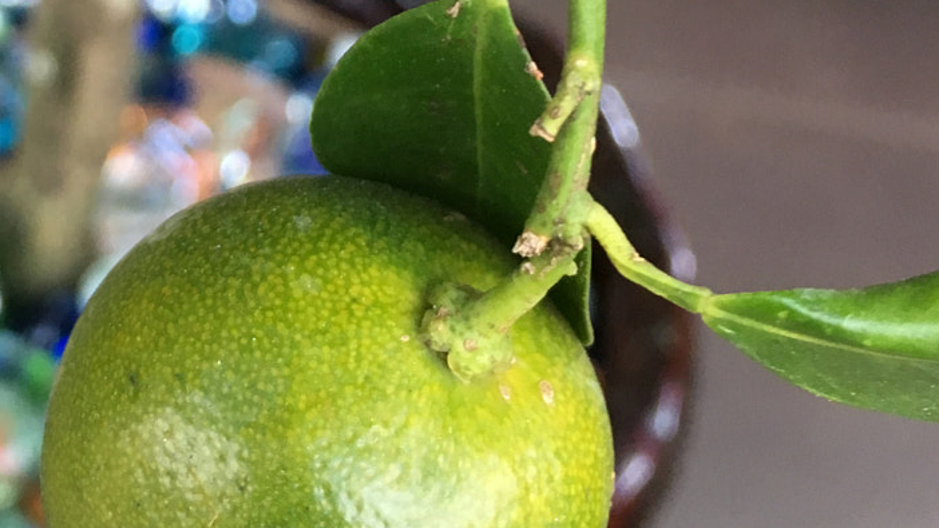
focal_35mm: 72
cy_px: -207
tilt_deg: -26.9
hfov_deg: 28.9
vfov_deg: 15.7
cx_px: 238
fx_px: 1793
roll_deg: -8.7
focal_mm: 4.15
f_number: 2.2
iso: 100
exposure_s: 1/33
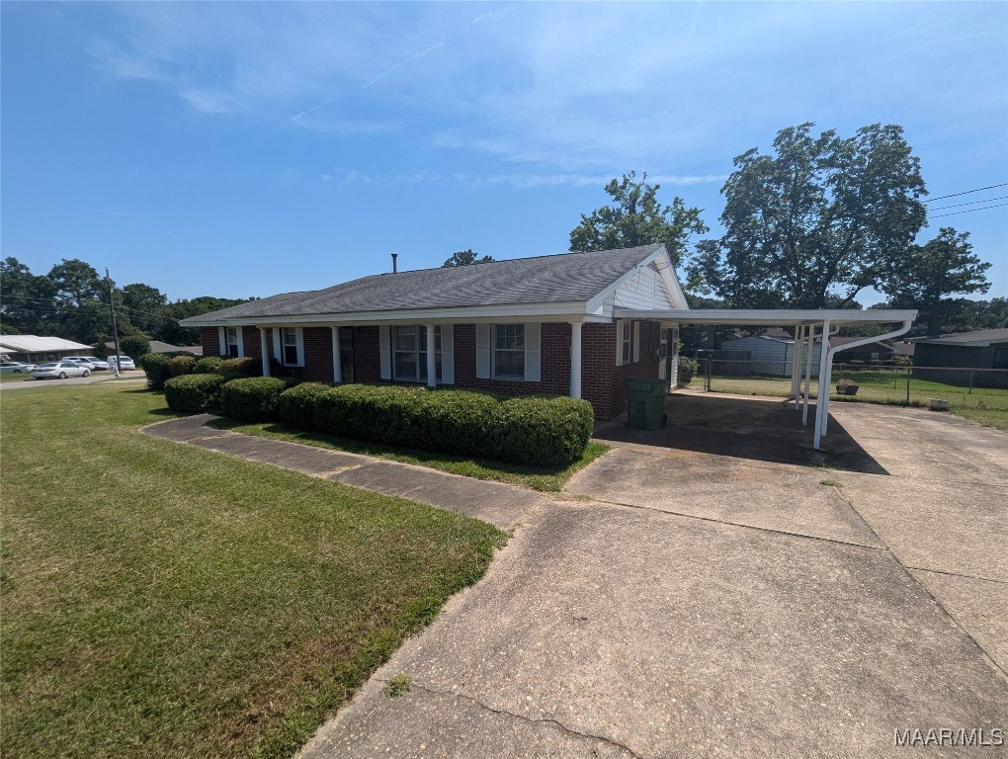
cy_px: 380
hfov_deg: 106.1
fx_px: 379
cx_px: 504
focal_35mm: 13
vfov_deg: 90.1
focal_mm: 1.95
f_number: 2.2
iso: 47
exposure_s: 1/1996
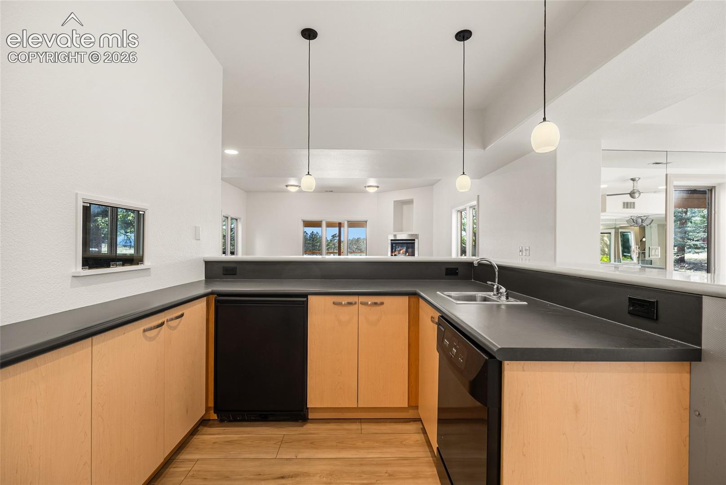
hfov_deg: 96.7
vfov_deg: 73.8
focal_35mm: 16
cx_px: 363
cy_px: 242
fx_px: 323
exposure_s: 1.6
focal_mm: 16
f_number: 8
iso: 200
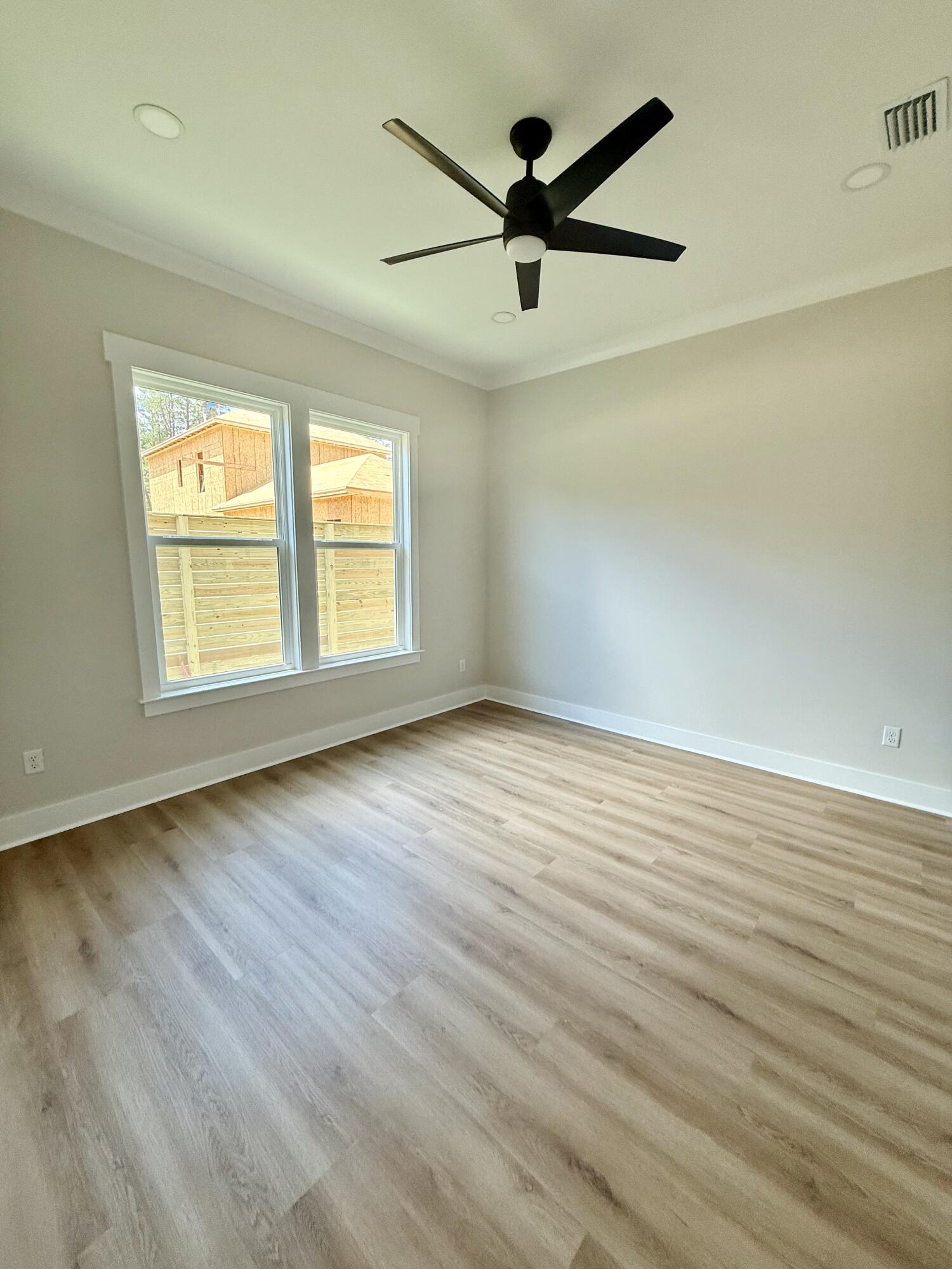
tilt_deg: -7.4
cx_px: 476
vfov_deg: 102.1
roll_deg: -1.2
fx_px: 513
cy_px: 634
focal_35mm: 14
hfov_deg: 85.7
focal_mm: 2.22
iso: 64
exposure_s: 1/120
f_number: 2.2
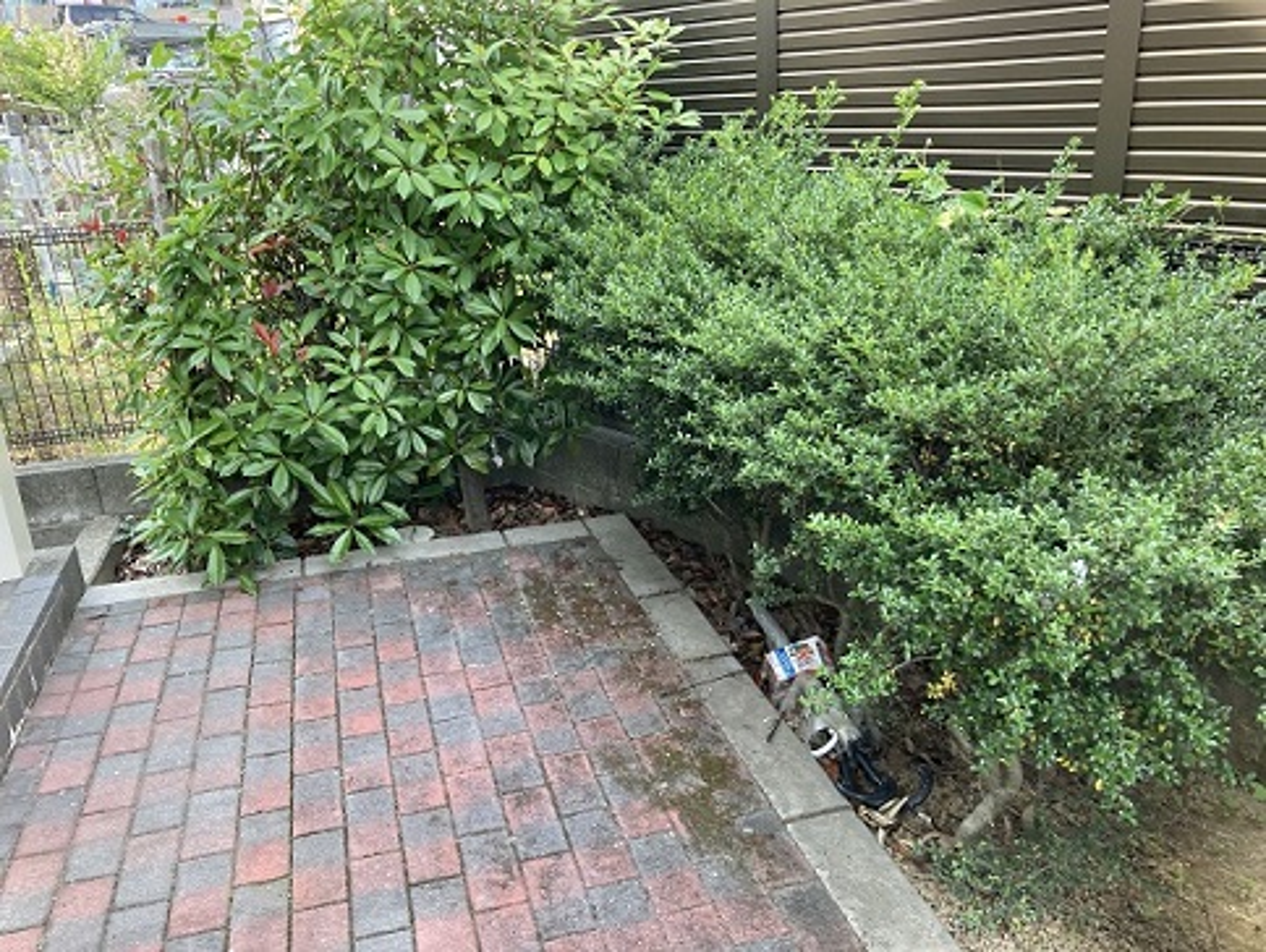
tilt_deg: -19.9
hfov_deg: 63.4
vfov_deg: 49.8
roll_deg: +3.0
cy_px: 476
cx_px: 633
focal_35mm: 28
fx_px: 1025
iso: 20
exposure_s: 1/121
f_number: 1.8
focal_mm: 3.99
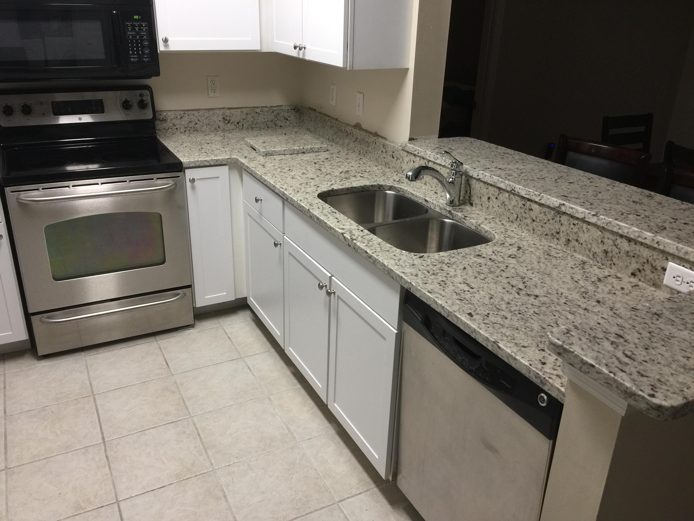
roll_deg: -1.6
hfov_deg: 61.7
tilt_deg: -23.7
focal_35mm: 29
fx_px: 581
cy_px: 260
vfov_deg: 48.2
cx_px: 347
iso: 64
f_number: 2.2
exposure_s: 1/15
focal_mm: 4.15
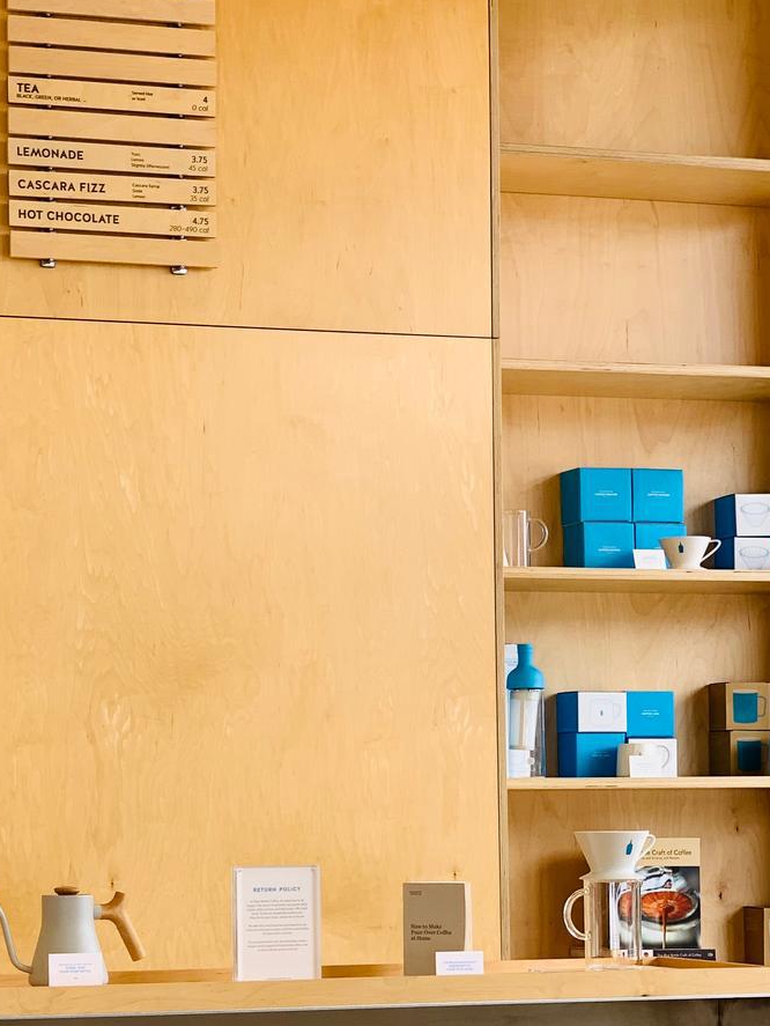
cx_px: 113
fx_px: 2667
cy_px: 788
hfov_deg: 16.3
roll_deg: +0.5
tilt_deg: +2.4
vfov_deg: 21.5
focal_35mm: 90
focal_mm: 6
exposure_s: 1/120
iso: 25
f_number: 2.4
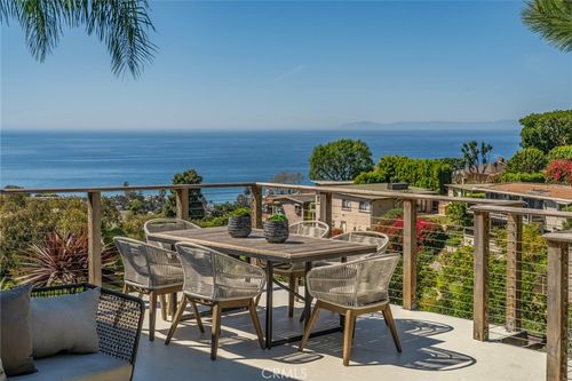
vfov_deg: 27.5
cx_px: 286
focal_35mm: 49
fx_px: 778
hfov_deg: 40.4
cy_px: 190
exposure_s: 1/800
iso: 500
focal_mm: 49
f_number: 9
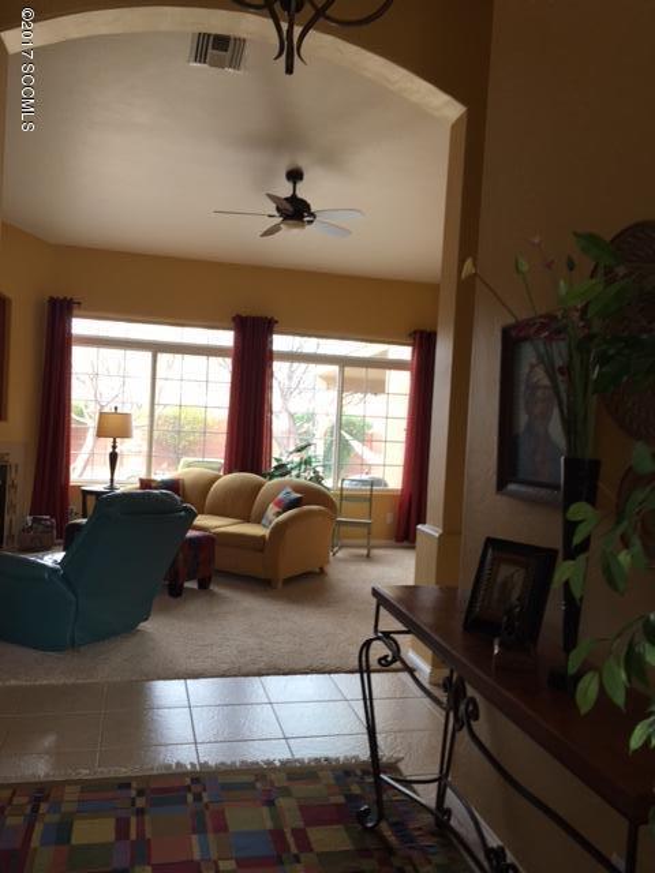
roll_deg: -3.7
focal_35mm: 29
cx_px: 328
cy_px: 436
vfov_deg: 61.7
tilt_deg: -0.6
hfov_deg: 48.2
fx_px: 732
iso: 32
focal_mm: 4.15
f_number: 2.2
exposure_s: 1/60
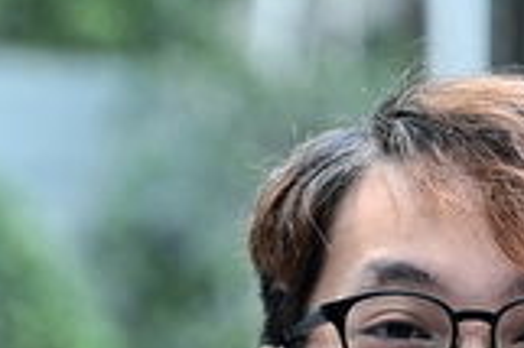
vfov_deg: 3.3
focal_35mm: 418
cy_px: 634
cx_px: 426
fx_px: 6078
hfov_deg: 4.9
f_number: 4
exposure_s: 1/250
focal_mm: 112
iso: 640
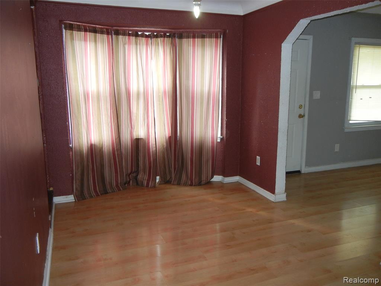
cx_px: 190
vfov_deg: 46.8
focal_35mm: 30
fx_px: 330
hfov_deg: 60.0
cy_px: 143
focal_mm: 5.4
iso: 230
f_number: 3.5
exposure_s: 1/30
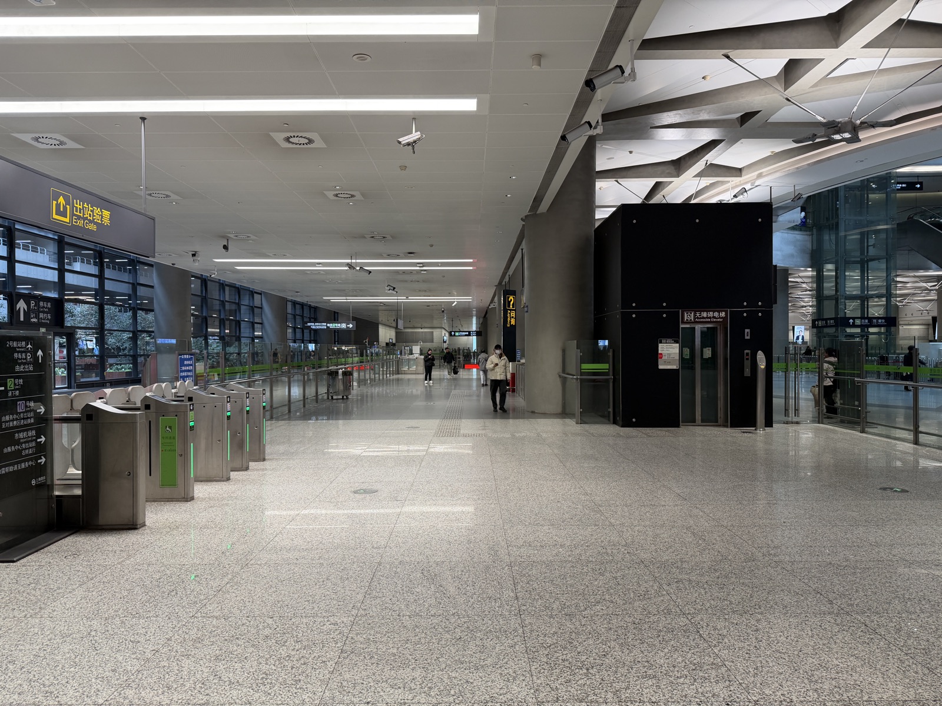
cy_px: 353
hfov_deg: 71.6
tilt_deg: -0.7
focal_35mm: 24
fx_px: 653
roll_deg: +0.4
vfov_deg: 56.8
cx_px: 471
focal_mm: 6.76
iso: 125
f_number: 1.78
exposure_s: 1/100
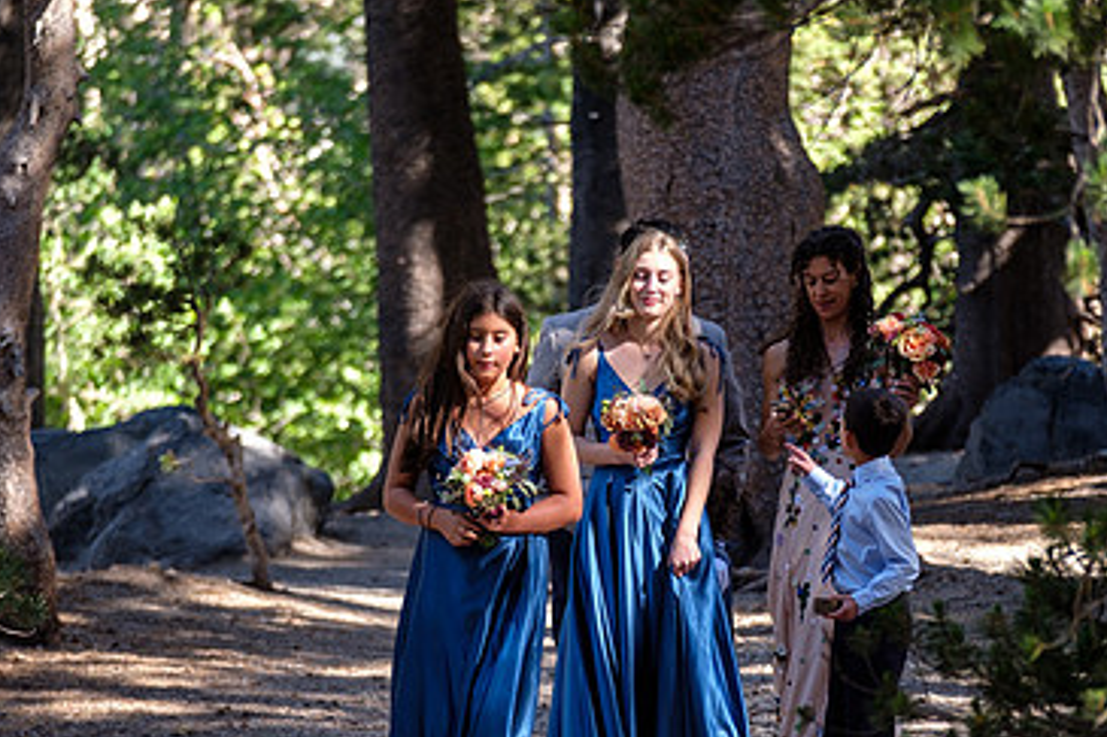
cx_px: 685
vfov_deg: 4.1
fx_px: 10265
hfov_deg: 6.2
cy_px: 453
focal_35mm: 334
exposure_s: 1/150
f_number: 2.8
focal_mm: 140
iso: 200
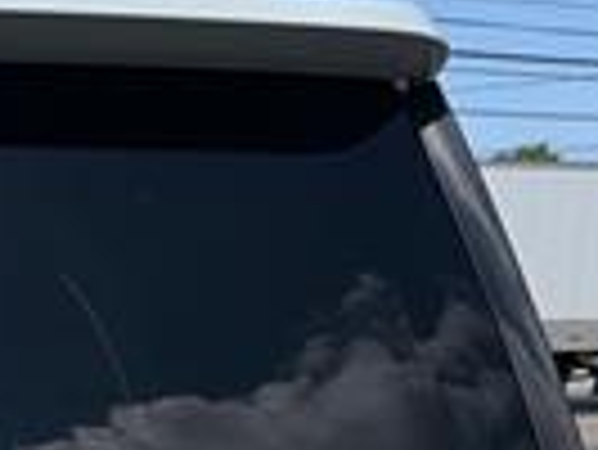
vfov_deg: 11.2
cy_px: 778
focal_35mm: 125
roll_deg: +2.0
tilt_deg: -12.3
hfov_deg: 14.5
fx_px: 2161
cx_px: -342
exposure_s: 1/5814
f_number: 1.6
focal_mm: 5.96
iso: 50
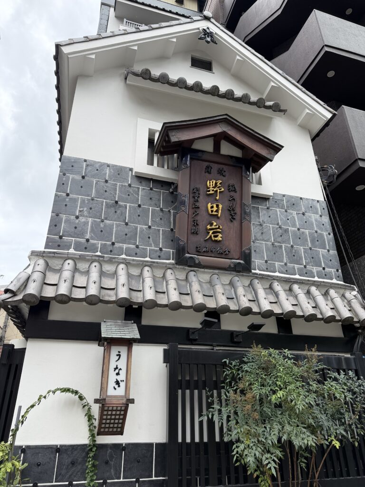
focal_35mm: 24
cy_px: 244
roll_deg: +0.1
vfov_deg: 71.6
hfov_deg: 56.8
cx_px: 182
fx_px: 337
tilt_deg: +27.3
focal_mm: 6.76
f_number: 1.78
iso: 80
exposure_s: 1/510
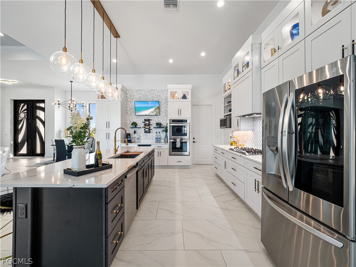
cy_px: 134
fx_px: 144
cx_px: 178
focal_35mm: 14
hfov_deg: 102.1
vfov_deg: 85.7
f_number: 7.1
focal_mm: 7
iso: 200
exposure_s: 1/13
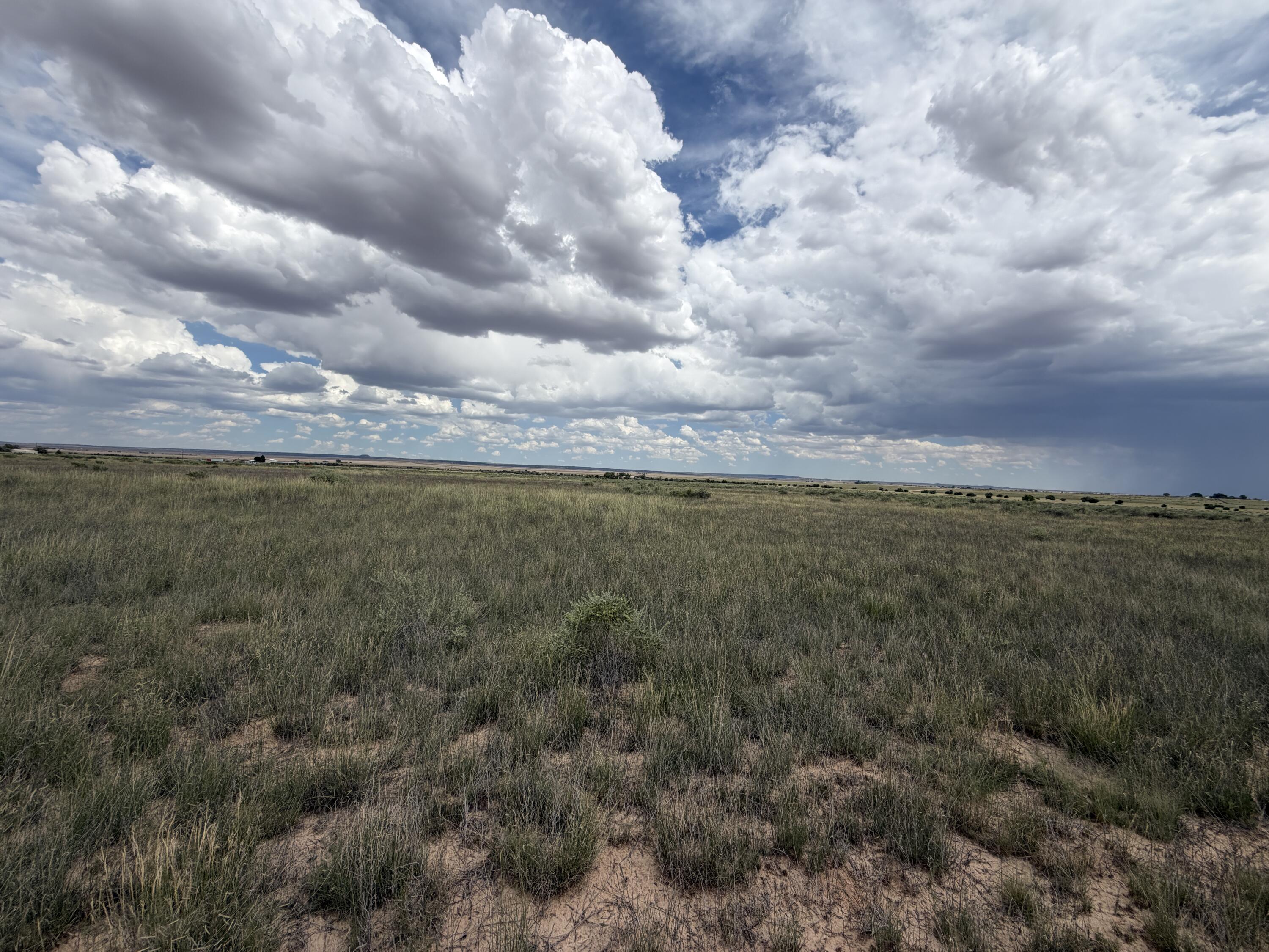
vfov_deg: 85.7
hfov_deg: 102.1
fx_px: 513
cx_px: 634
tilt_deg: +3.1
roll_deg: -1.5
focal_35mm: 14
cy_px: 476
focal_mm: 2.22
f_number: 2.2
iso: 20
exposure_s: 1/1572
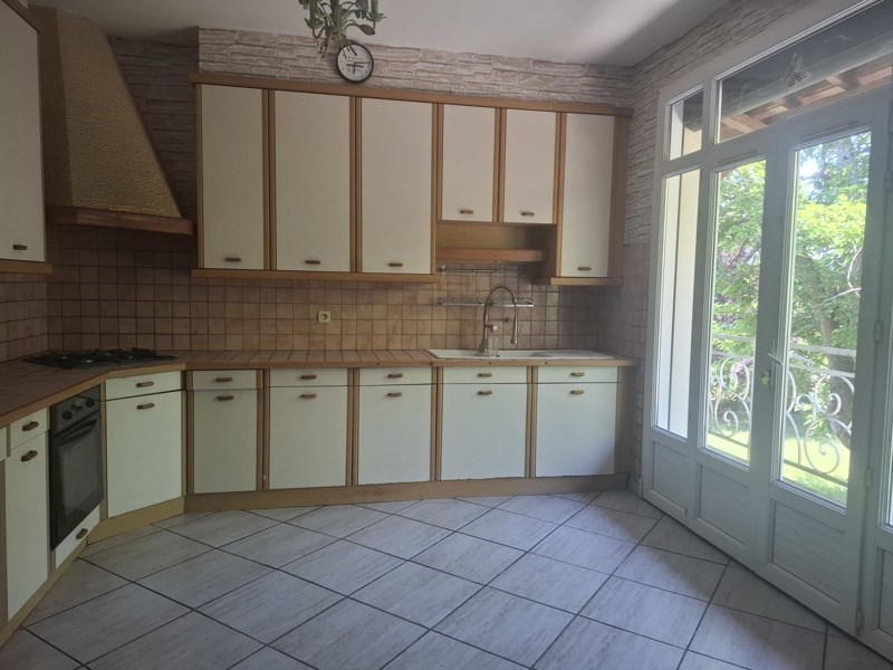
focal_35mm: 23
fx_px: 593
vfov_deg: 58.9
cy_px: 335
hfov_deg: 73.9
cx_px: 446
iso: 200
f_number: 1.8
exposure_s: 1/120
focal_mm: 5.54
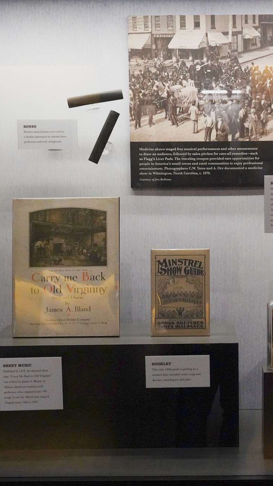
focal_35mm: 63
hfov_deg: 19.0
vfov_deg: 33.3
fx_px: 811
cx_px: 211
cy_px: 243
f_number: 6.3
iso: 10000
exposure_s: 1/100
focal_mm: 40
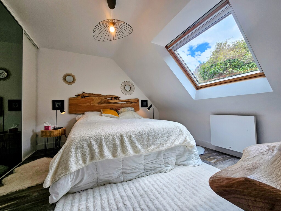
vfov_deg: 89.9
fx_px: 106
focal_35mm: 13
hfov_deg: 106.2
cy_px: 106
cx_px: 140
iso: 50
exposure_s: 1/159
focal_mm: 2.2
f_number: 2.2
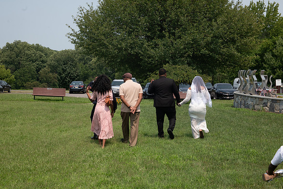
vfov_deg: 18.7
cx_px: 142
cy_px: 94
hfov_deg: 27.7
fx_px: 574
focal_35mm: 73
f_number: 6.3
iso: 800
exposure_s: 1/400
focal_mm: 70
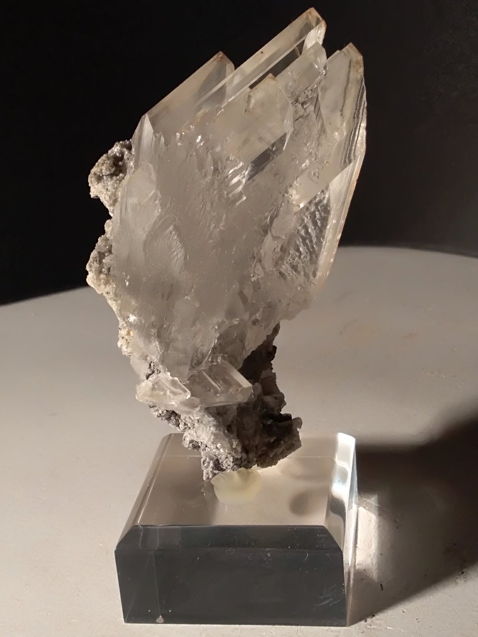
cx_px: 239
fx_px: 479
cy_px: 318
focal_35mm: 26
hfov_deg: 53.1
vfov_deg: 67.3
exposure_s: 1/33.3
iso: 141
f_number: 2
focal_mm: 3.54
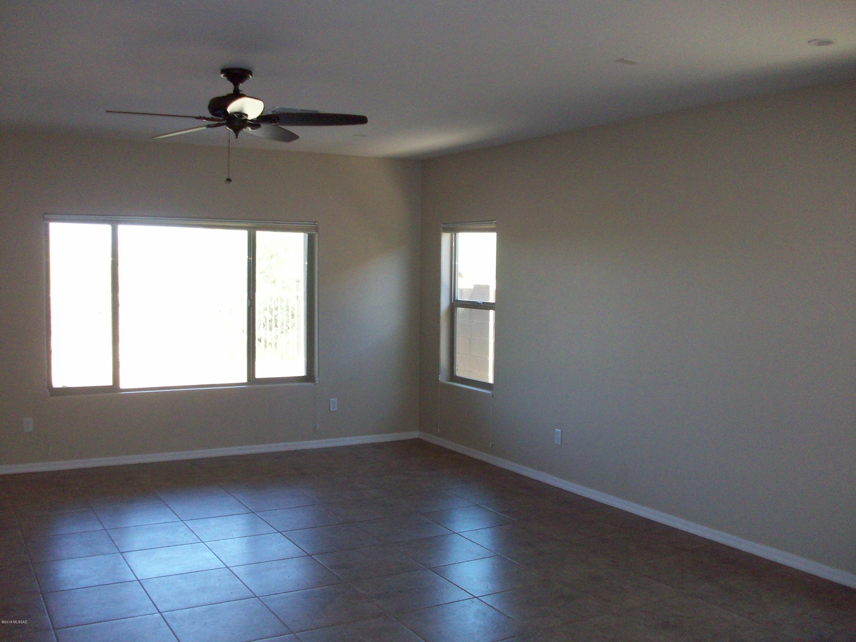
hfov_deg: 54.0
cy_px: 321
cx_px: 428
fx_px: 841
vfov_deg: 41.8
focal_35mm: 34
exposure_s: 1/100
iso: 160
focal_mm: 5.7
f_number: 2.8
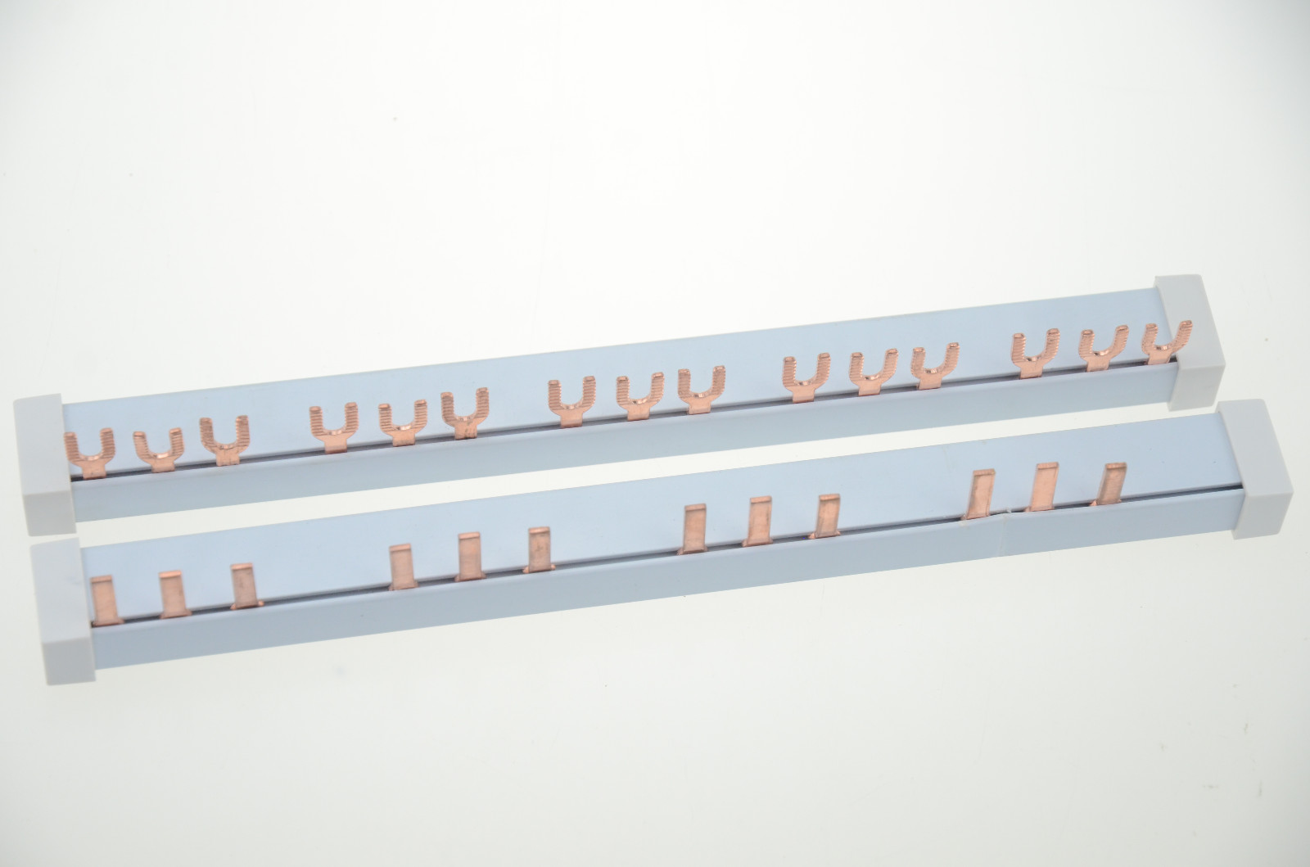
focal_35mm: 108
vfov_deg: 12.6
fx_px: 3921
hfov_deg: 19.0
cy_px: 434
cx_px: 655
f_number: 5.6
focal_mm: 72
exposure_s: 1/250
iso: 800
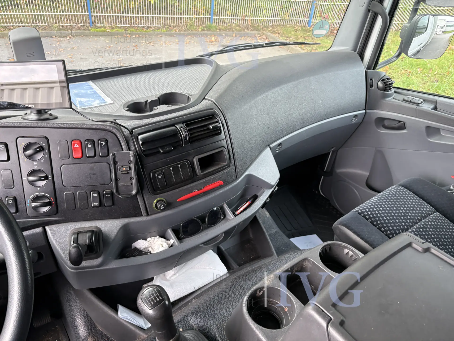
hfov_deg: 67.3
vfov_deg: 53.1
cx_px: 227
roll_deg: -5.0
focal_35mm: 26
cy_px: 170
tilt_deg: -36.8
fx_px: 341
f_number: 1.6
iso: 100
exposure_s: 1/121
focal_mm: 5.96
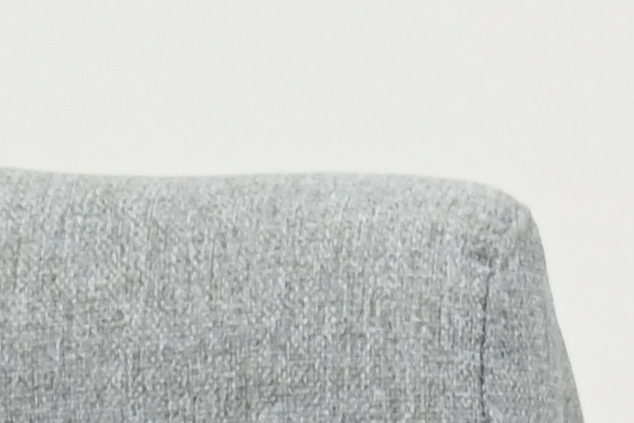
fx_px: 14543
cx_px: -867
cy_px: 644
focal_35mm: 826
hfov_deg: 2.5
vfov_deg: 1.7
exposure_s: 1/250
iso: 2500
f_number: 6.3
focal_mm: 120
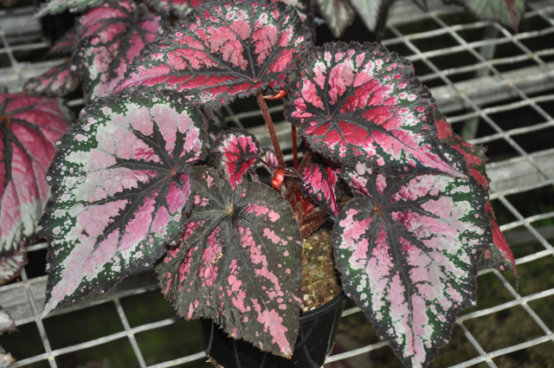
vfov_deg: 20.6
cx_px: 277
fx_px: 1014
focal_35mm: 66
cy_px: 184
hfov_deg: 30.5
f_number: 4.2
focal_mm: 44
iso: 800
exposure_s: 1/60
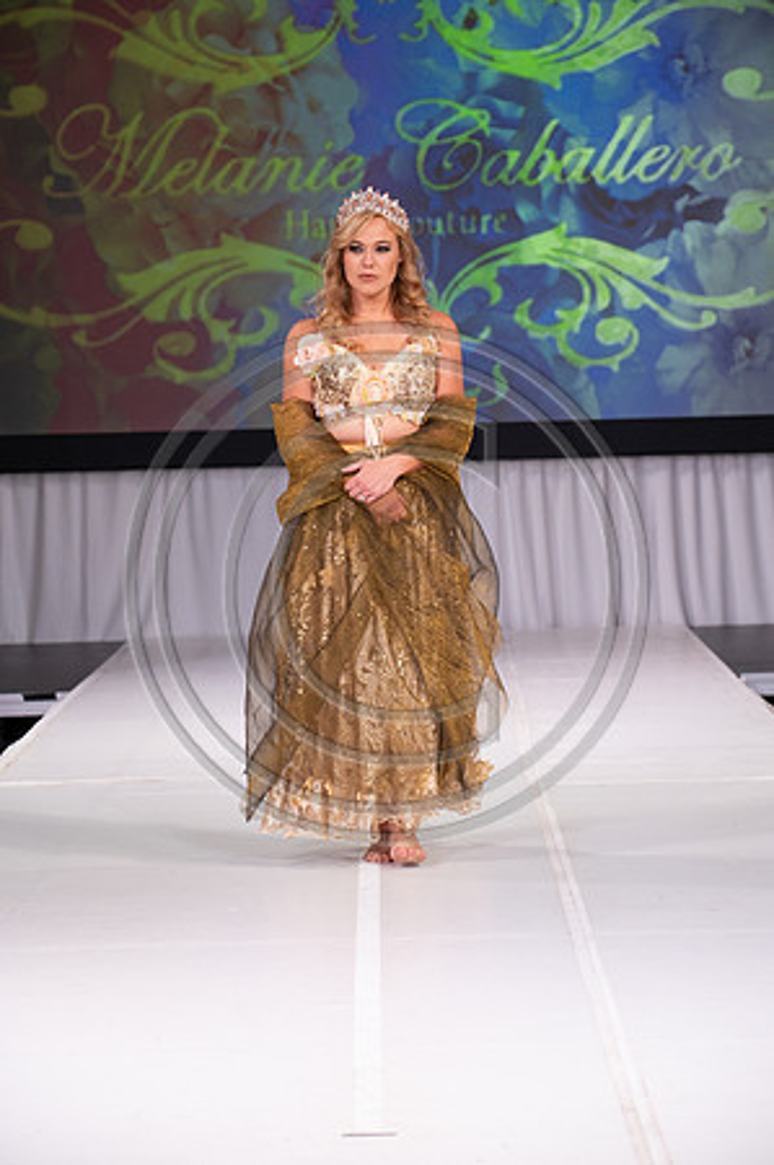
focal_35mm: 112
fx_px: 3620
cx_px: 387
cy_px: 582
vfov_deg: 18.3
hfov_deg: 12.2
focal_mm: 112
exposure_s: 1/400
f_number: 5.6
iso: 2000
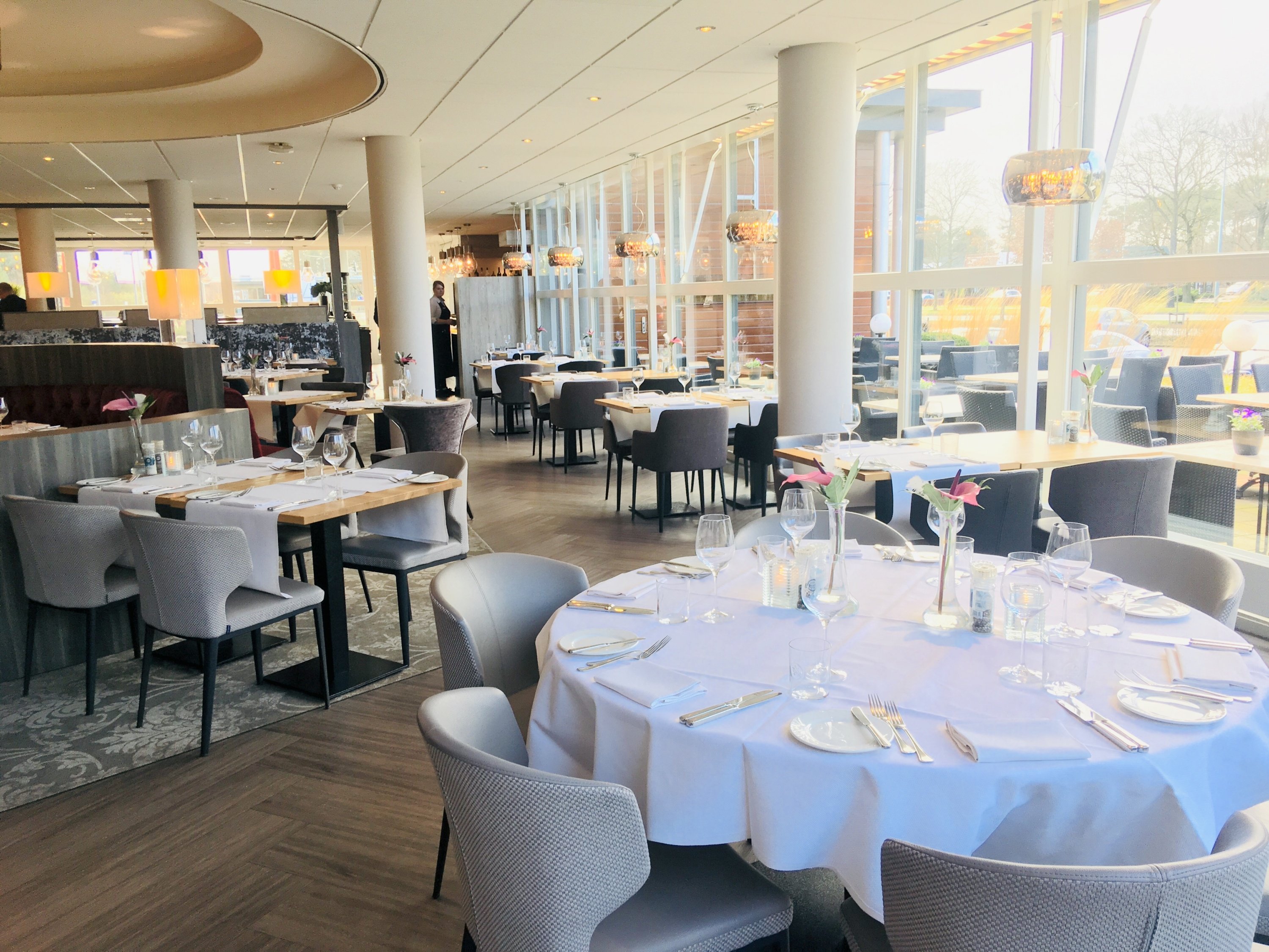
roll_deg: +1.5
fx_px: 1063
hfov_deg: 61.7
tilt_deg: -10.1
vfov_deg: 48.2
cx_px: 634
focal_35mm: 29
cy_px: 476
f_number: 2.2
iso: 25
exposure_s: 1/100
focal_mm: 4.15
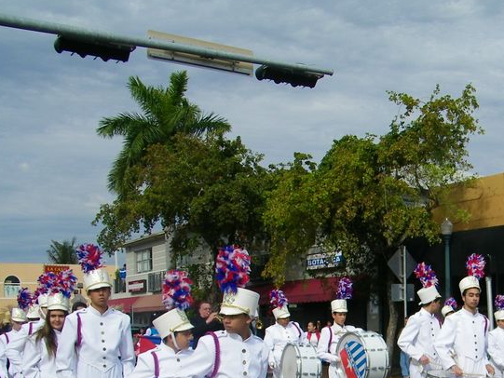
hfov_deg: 34.8
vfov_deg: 27.0
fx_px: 772
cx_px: 420
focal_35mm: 53
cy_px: 299
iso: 80
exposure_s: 1/400
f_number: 7
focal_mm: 5
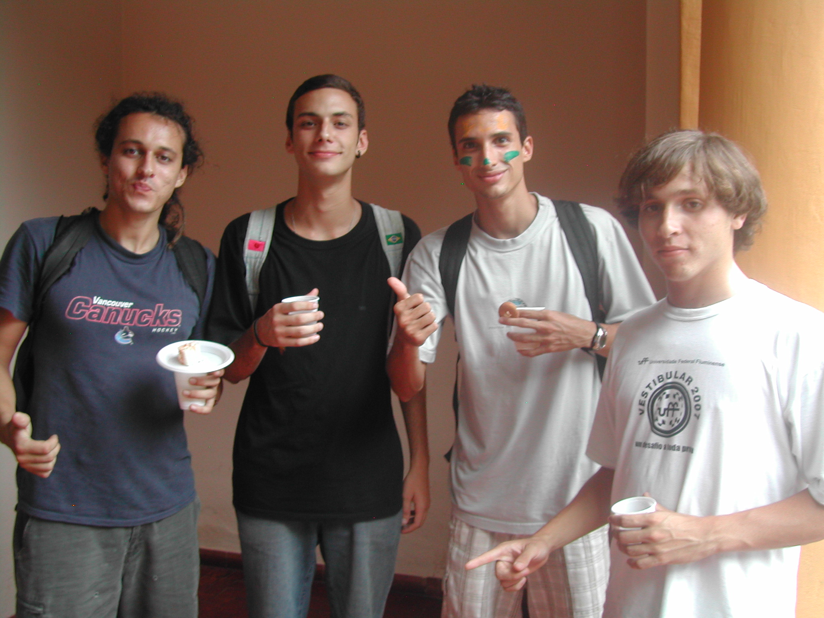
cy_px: 309
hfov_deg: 49.0
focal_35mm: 38
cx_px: 412
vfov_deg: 37.7
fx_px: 905
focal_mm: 8
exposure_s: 1/46.1
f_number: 2.8
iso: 100
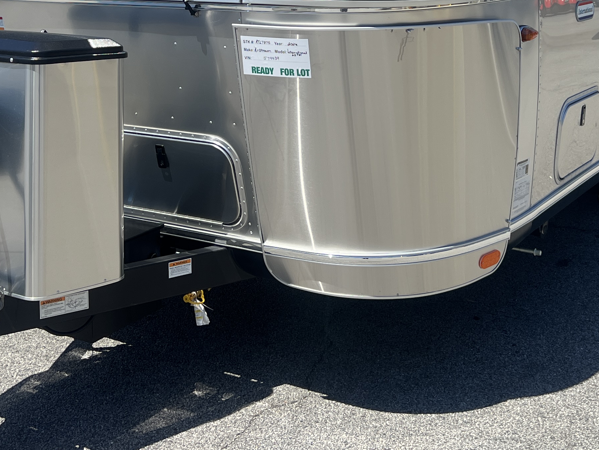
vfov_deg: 24.4
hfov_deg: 33.2
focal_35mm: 58
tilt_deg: -6.2
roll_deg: -1.9
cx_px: 326
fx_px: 1004
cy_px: 30
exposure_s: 1/3571
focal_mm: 5.7
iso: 50
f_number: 1.5
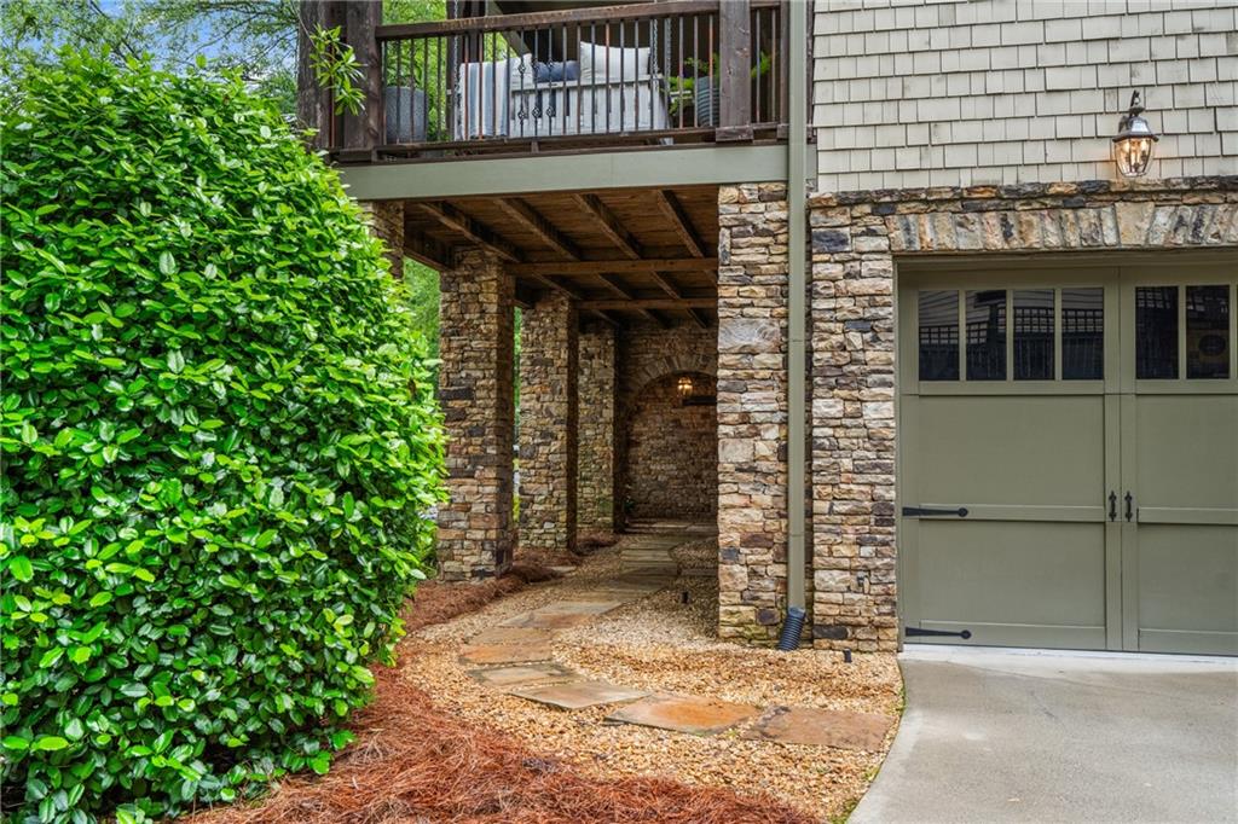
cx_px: 619
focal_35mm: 29
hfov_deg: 63.7
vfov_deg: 44.9
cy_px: 412
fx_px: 997
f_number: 6.3
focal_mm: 29
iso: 1250
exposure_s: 1/250
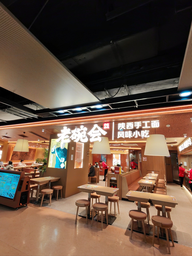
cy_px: 128
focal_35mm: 18
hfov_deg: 71.6
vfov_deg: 87.8
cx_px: 96
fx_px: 133
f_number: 2.2
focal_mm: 1.96
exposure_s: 1/50
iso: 125
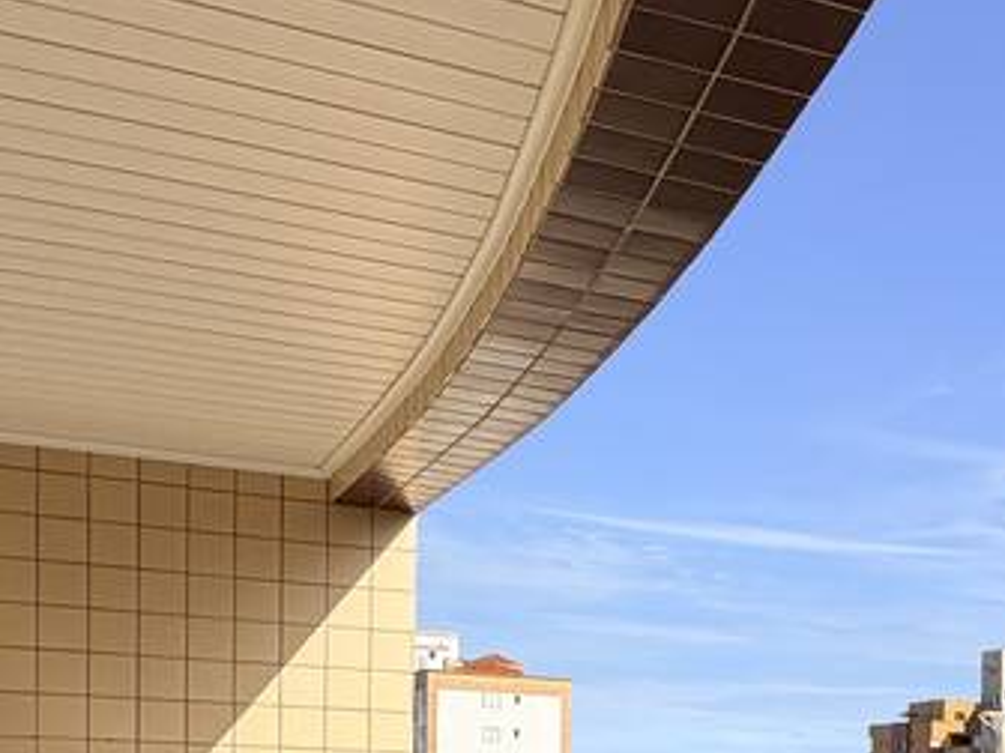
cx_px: 1098
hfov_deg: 29.2
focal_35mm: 60
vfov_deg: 22.6
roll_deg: -0.9
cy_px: 887
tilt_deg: -1.9
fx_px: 1742
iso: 20
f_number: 2.2
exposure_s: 1/914
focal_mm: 2.22
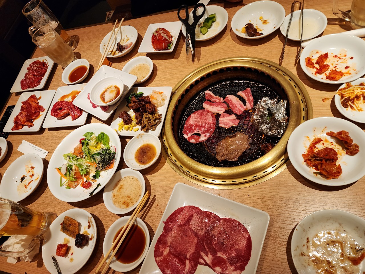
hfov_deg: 73.9
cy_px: 137
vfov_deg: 58.9
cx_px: 182
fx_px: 243
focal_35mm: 23
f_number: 1.8
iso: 320
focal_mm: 6.4
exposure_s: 1/120
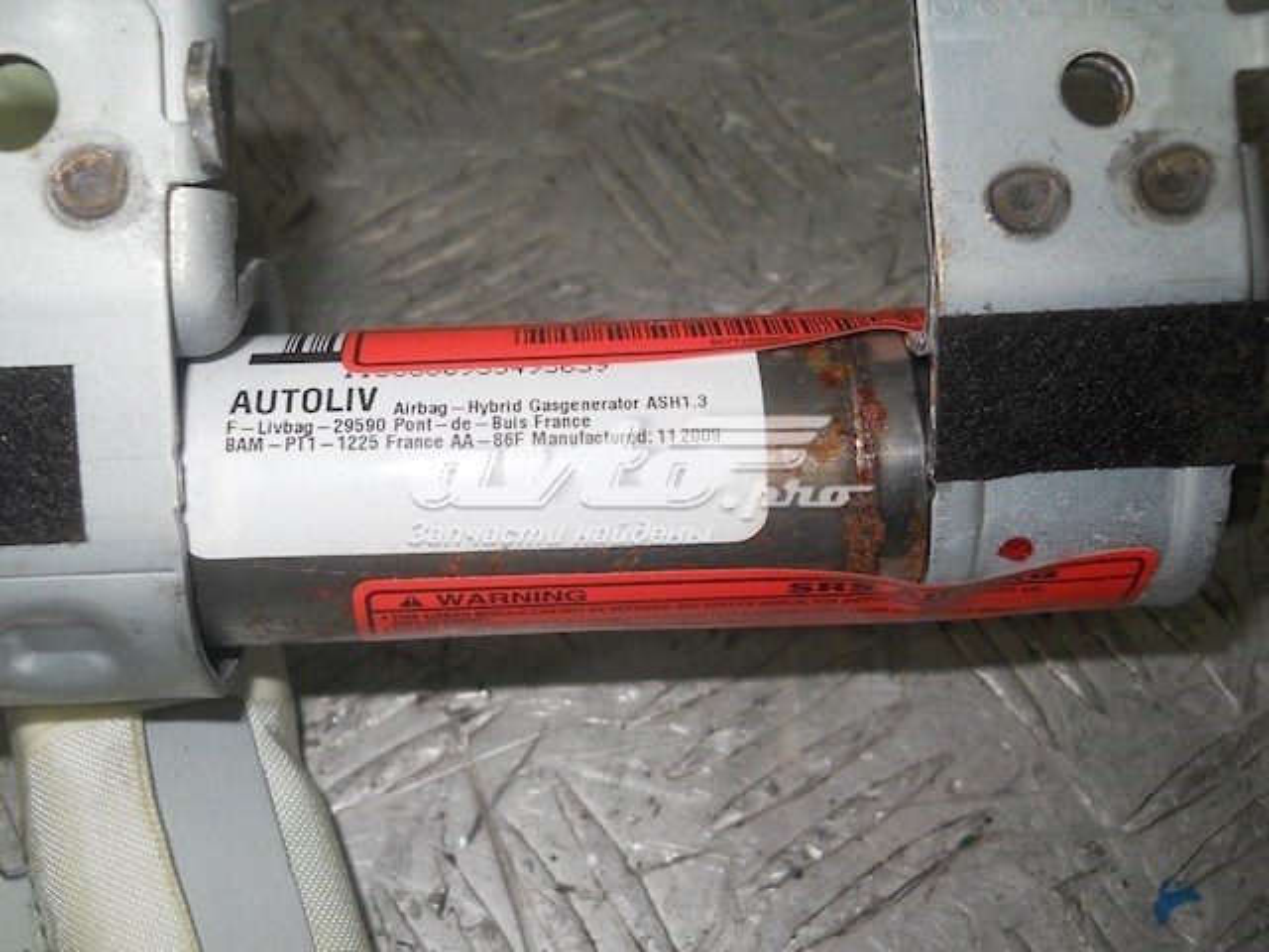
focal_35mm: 41
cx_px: 634
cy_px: 476
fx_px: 1503
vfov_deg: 35.1
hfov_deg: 45.8
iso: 80
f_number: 5.5
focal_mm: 6.72
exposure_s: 1/30
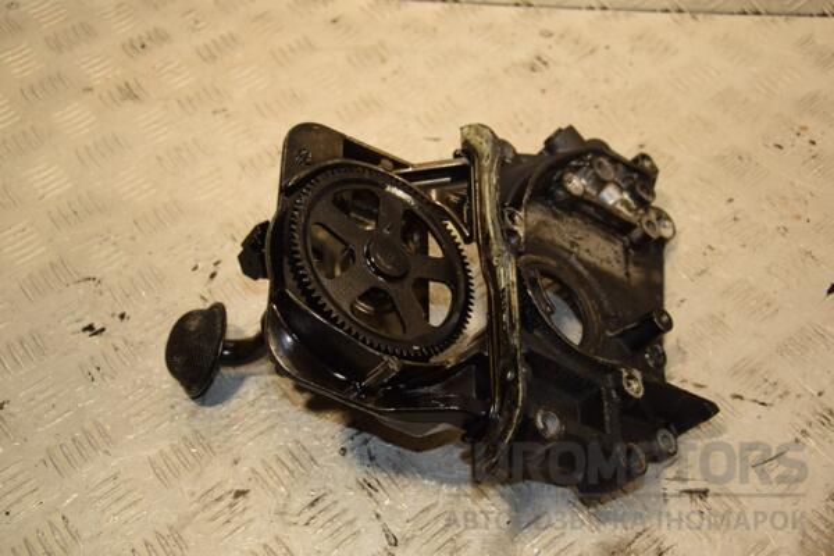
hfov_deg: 43.6
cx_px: 417
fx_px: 1042
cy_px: 278
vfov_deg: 29.9
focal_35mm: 45
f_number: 5
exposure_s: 1/160
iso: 800
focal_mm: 30
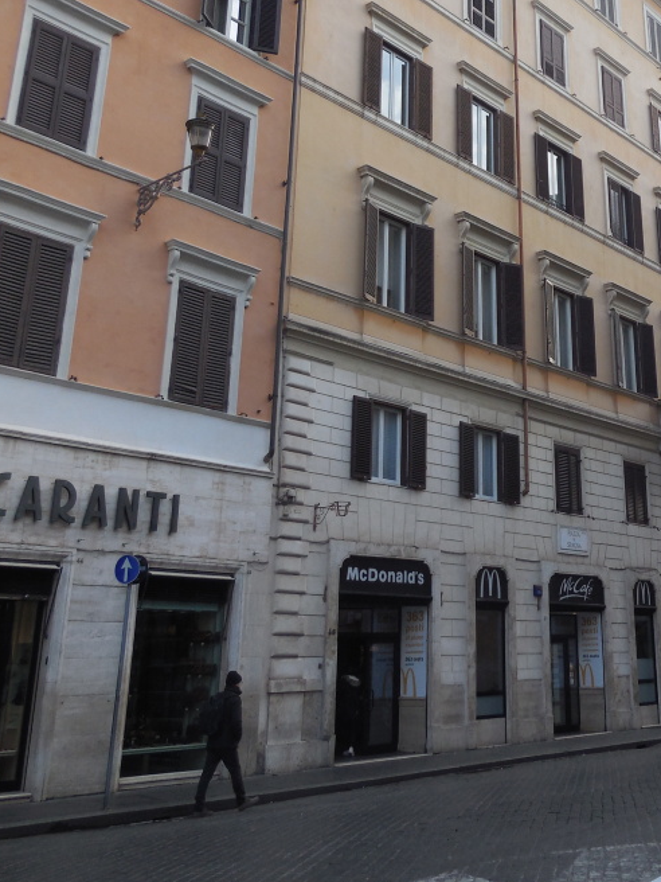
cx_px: 501
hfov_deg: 35.9
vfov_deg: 46.9
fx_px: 993
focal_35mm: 39
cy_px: 278
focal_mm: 4.5
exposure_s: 1/500
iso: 125
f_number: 3.1
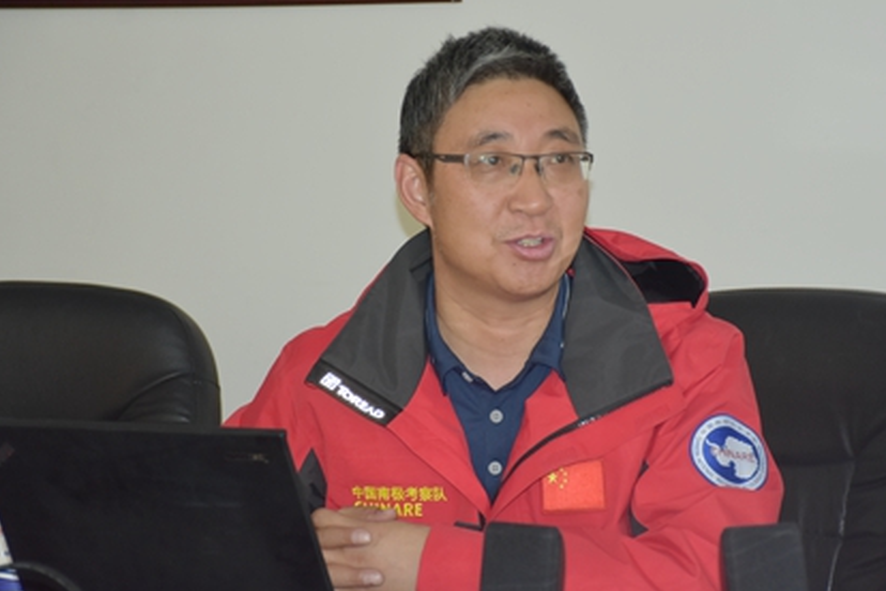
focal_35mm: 163
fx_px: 4011
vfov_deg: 8.4
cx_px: 482
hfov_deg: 12.6
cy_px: 305
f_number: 5.3
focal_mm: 90
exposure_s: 1/60
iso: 900
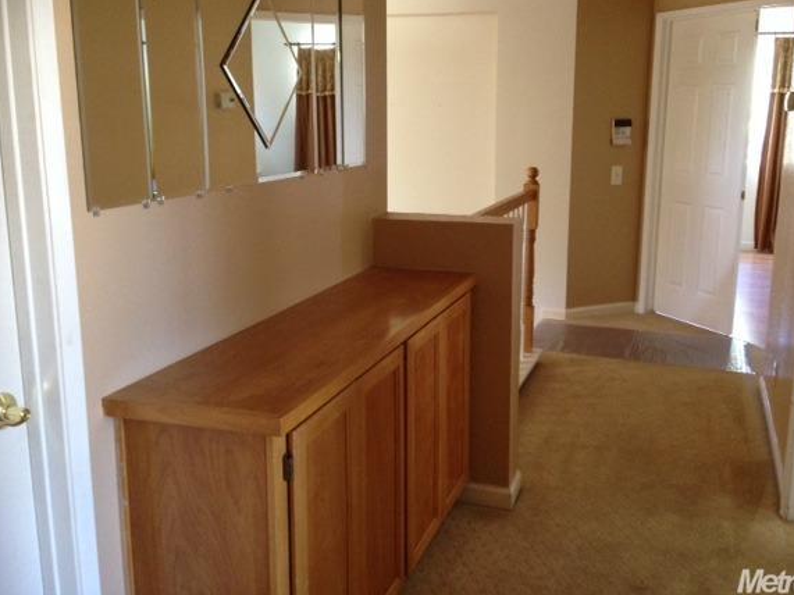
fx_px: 849
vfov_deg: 38.6
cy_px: 263
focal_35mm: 37
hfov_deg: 50.1
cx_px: 431
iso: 200
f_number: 2.4
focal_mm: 4.12
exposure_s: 1/20
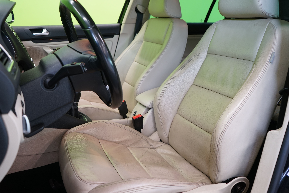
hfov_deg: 58.7
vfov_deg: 41.1
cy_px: 97
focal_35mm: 32
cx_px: 142
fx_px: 257
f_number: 5
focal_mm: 31
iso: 640
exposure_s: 1/20
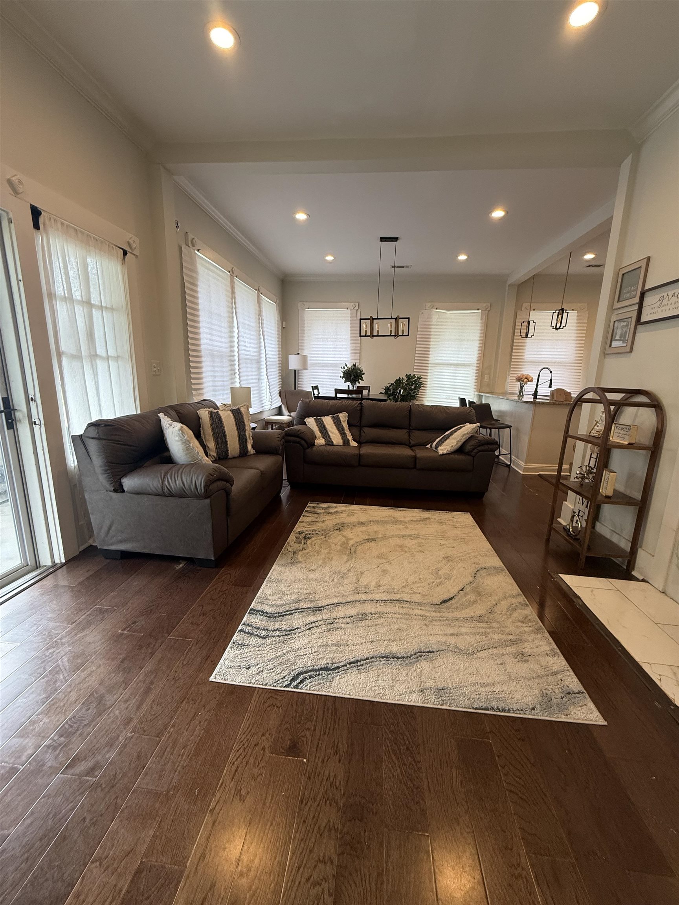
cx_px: 340
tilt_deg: -11.6
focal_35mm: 14
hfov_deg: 85.7
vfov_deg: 102.1
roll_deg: -1.7
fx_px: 366
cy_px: 452
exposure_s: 1/99
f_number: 2.2
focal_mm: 2.22
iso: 200
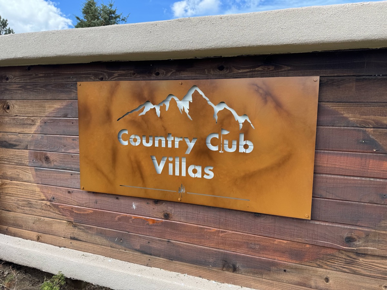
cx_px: 194
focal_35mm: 24
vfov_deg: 56.8
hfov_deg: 71.6
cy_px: 145
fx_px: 268
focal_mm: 6.76
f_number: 1.78
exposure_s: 1/700
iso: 80
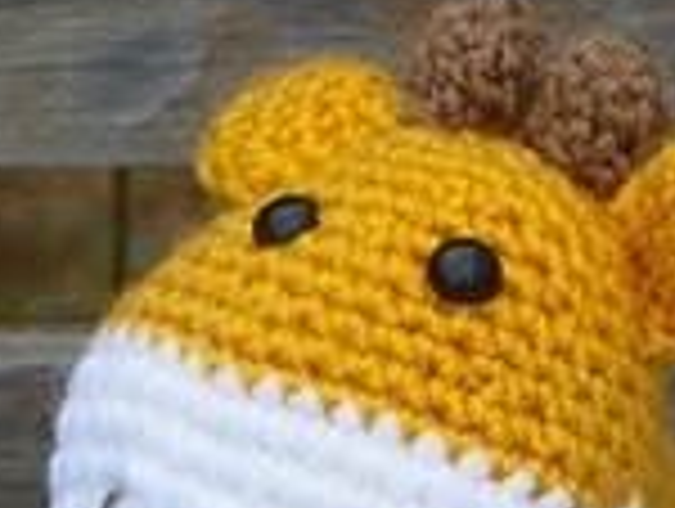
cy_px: 868
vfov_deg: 3.3
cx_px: 468
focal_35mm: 447
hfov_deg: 4.4
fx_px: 8730
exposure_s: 1/125
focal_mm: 18.8
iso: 64
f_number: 4
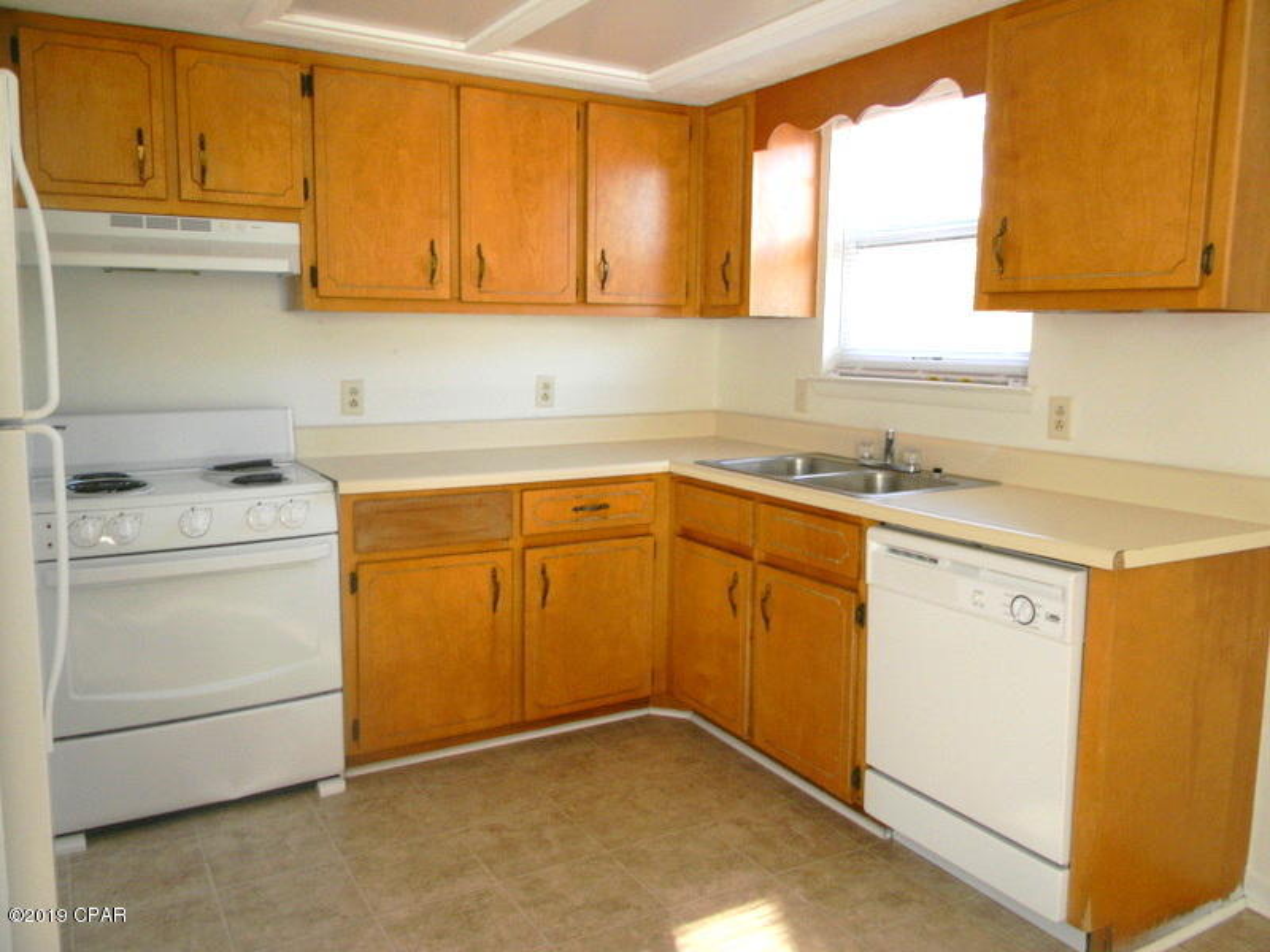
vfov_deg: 49.7
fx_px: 1027
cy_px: 476
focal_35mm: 28
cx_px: 635
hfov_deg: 63.4
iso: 110
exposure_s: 1/30
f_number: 3.5
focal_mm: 5
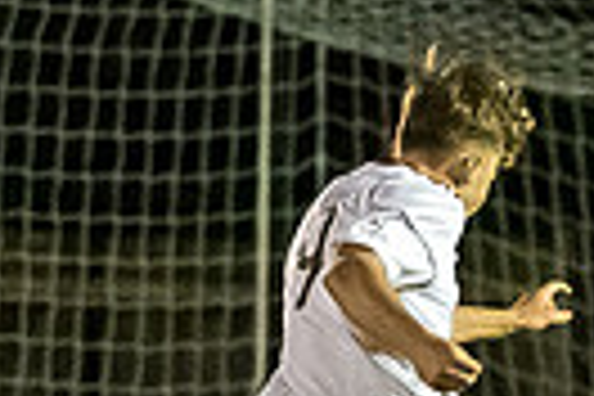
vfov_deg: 1.2
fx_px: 18528
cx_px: -38
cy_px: 624
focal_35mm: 1123
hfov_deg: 1.8
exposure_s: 1/1000
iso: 6400
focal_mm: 113
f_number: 2.8
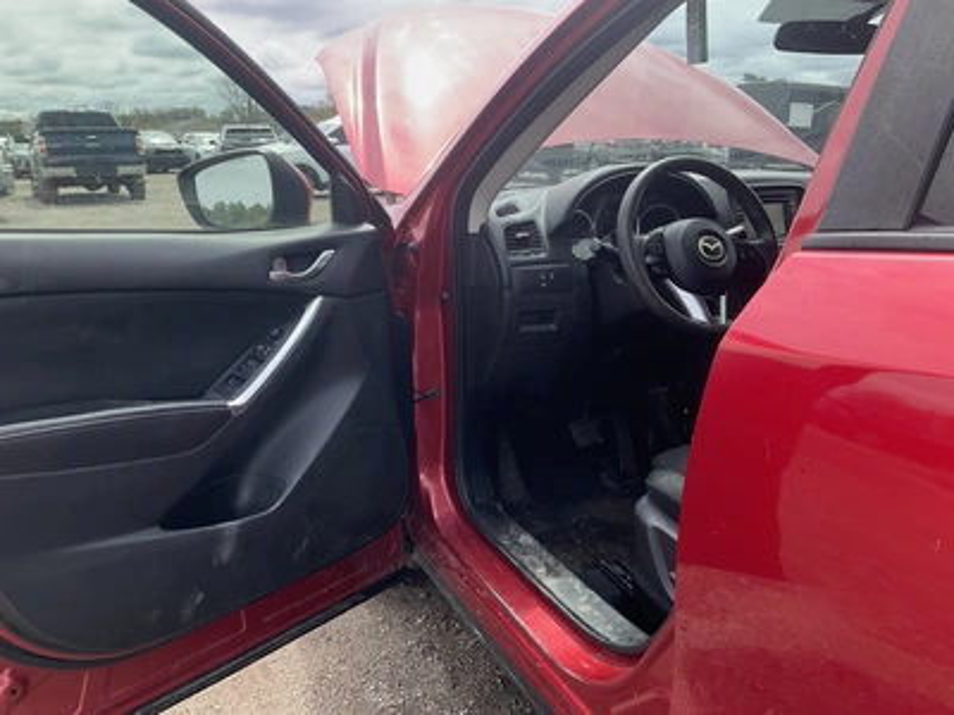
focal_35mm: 29
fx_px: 799
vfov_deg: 48.2
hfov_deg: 61.7
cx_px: 477
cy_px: 358
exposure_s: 1/642
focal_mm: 3
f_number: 1.8
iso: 25
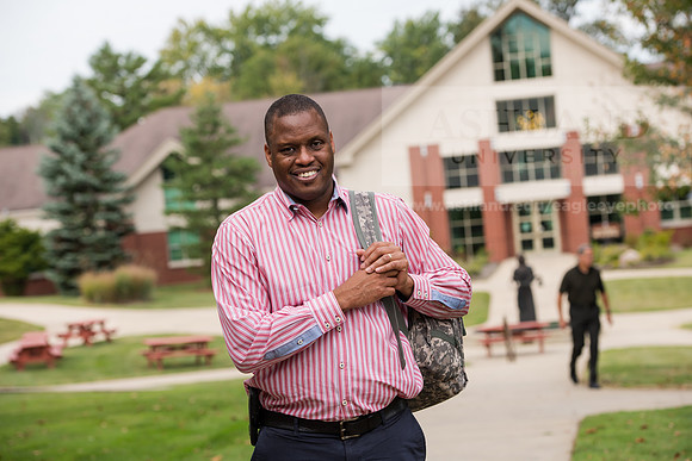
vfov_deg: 14.0
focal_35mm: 98
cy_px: 230
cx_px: 346
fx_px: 1884
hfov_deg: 20.8
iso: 200
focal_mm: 98
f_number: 5.6
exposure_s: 1/320
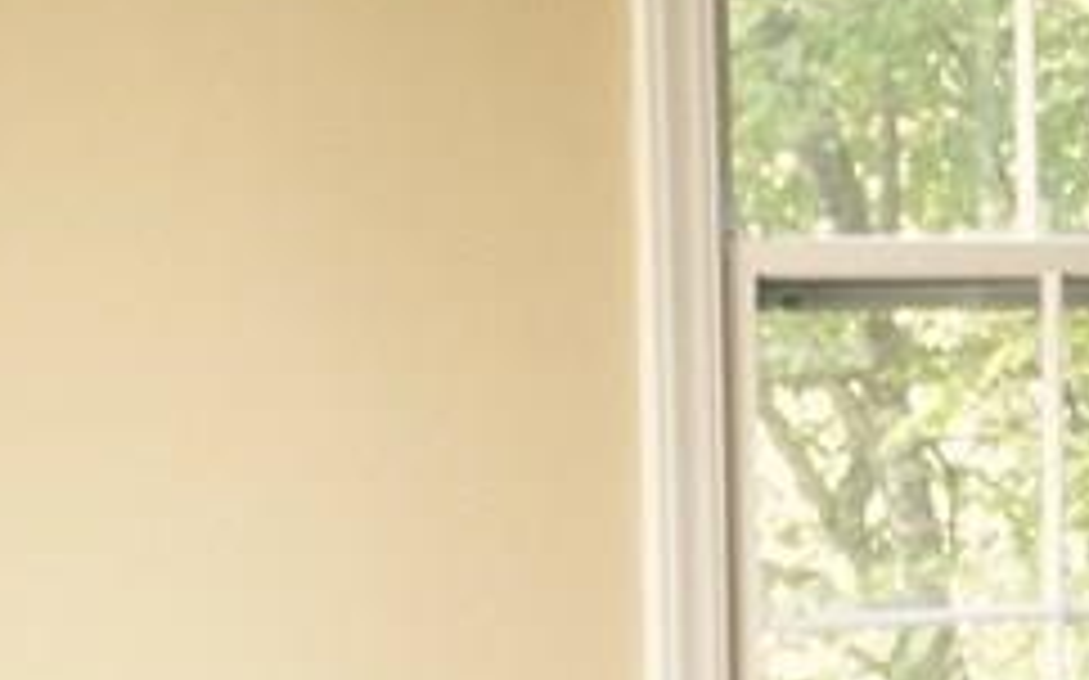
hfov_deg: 12.4
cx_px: 1827
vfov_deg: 8.3
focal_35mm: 157
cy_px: 662
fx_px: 4657
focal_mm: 4.28
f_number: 2.4
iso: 50
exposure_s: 1/24
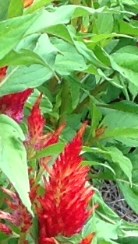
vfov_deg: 6.8
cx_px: 51
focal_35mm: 314
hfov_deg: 3.9
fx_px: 2039
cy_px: 242
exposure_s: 1/254
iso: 50
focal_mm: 4.28
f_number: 2.4
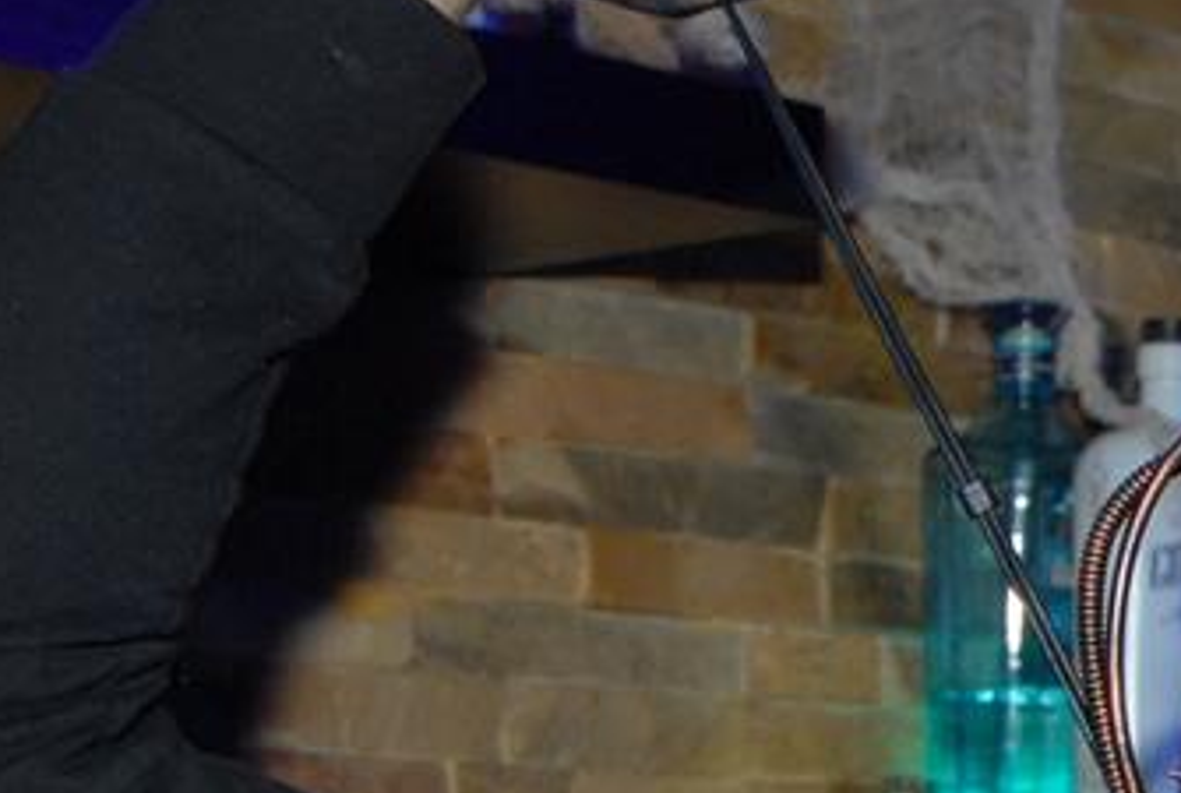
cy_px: 1029
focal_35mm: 123
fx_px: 4044
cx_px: 1601
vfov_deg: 10.9
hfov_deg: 15.7
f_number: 5.6
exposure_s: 1/4
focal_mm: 24
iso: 400
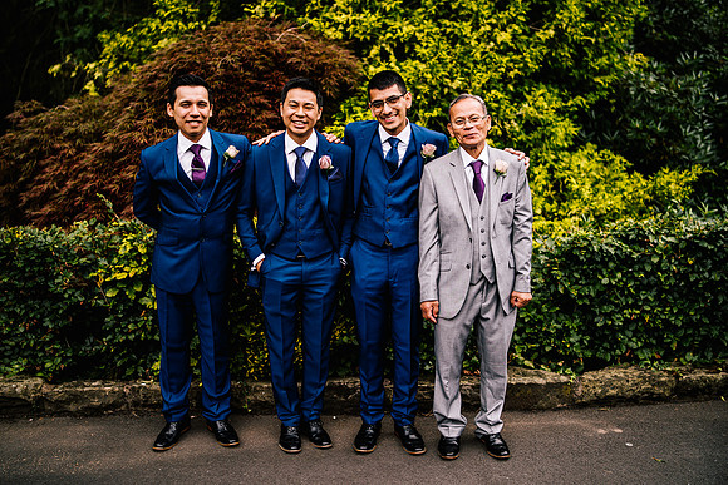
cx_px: 364
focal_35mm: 36
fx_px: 723
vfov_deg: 37.1
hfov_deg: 53.4
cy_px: 242
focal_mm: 35
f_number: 4
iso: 100
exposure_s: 1/1250
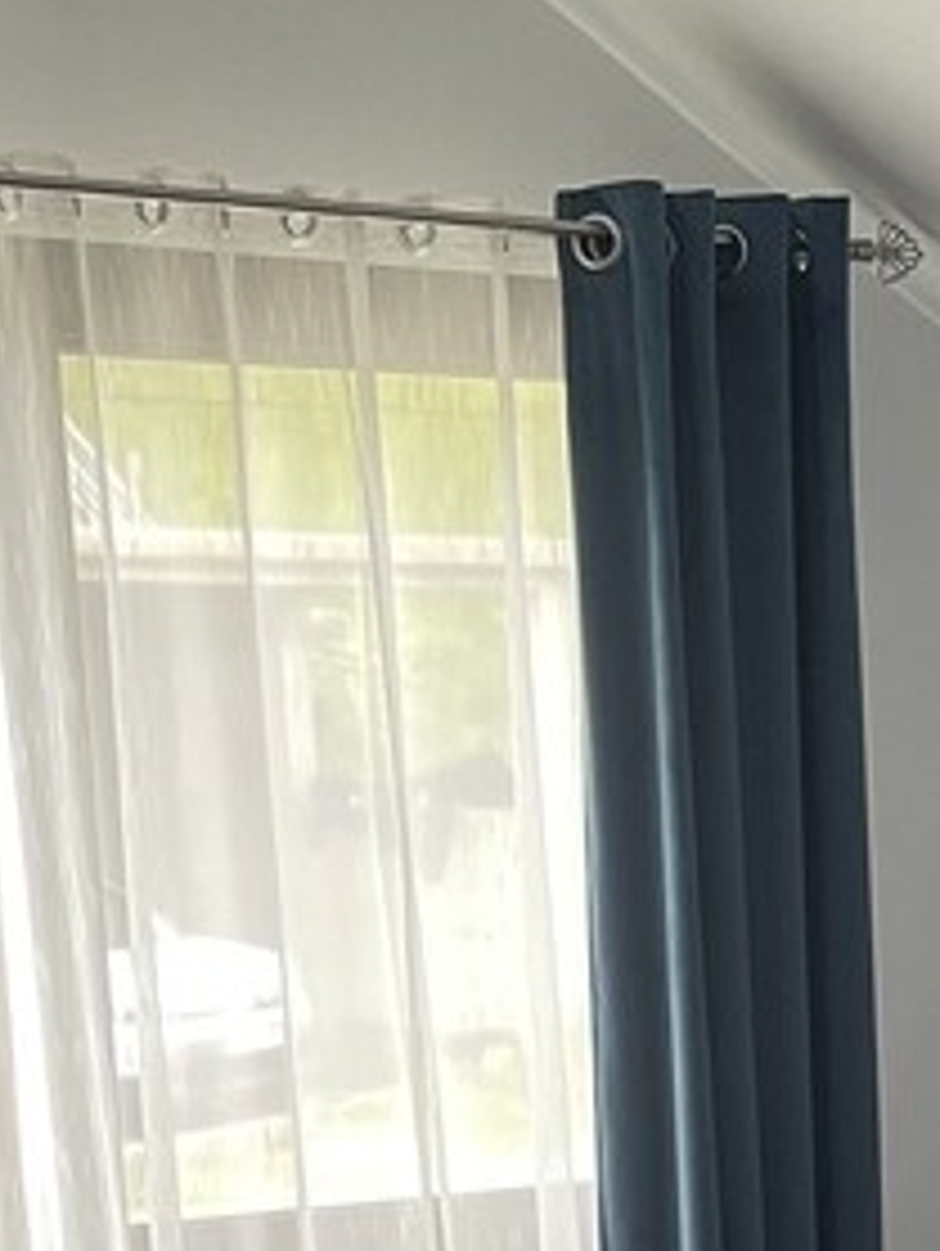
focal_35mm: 92
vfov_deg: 20.2
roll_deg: +0.3
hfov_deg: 15.1
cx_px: 1349
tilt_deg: -11.7
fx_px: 3326
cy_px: 1408
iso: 160
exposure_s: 1/60
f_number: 1.6
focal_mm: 5.1
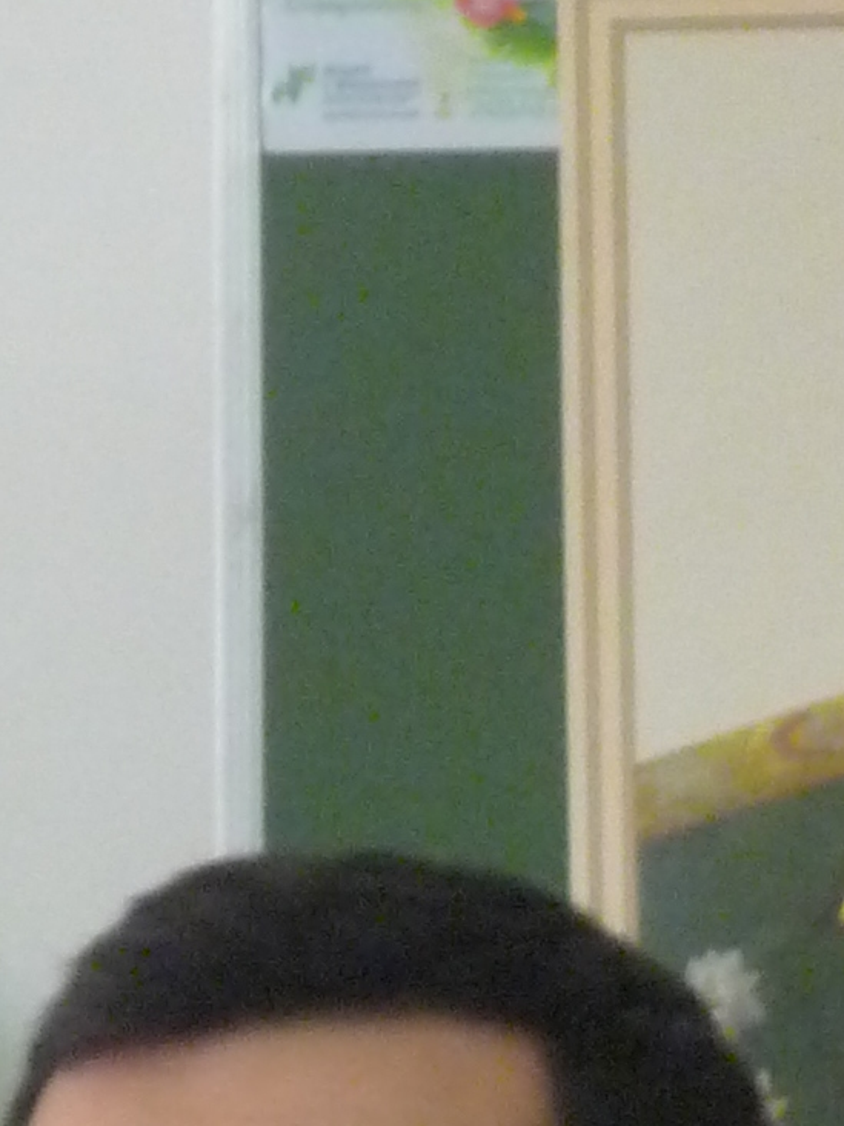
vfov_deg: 3.5
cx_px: 947
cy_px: 2261
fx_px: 18465
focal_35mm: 568
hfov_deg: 2.6
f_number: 5.8
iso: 400
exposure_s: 1/8
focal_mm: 19.9
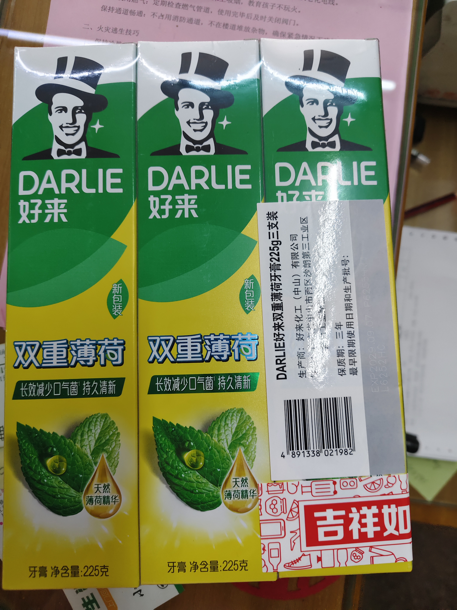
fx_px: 405
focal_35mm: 23
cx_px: 228
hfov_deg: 58.9
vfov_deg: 73.9
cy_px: 305
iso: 86
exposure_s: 1/100
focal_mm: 5.56
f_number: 1.88
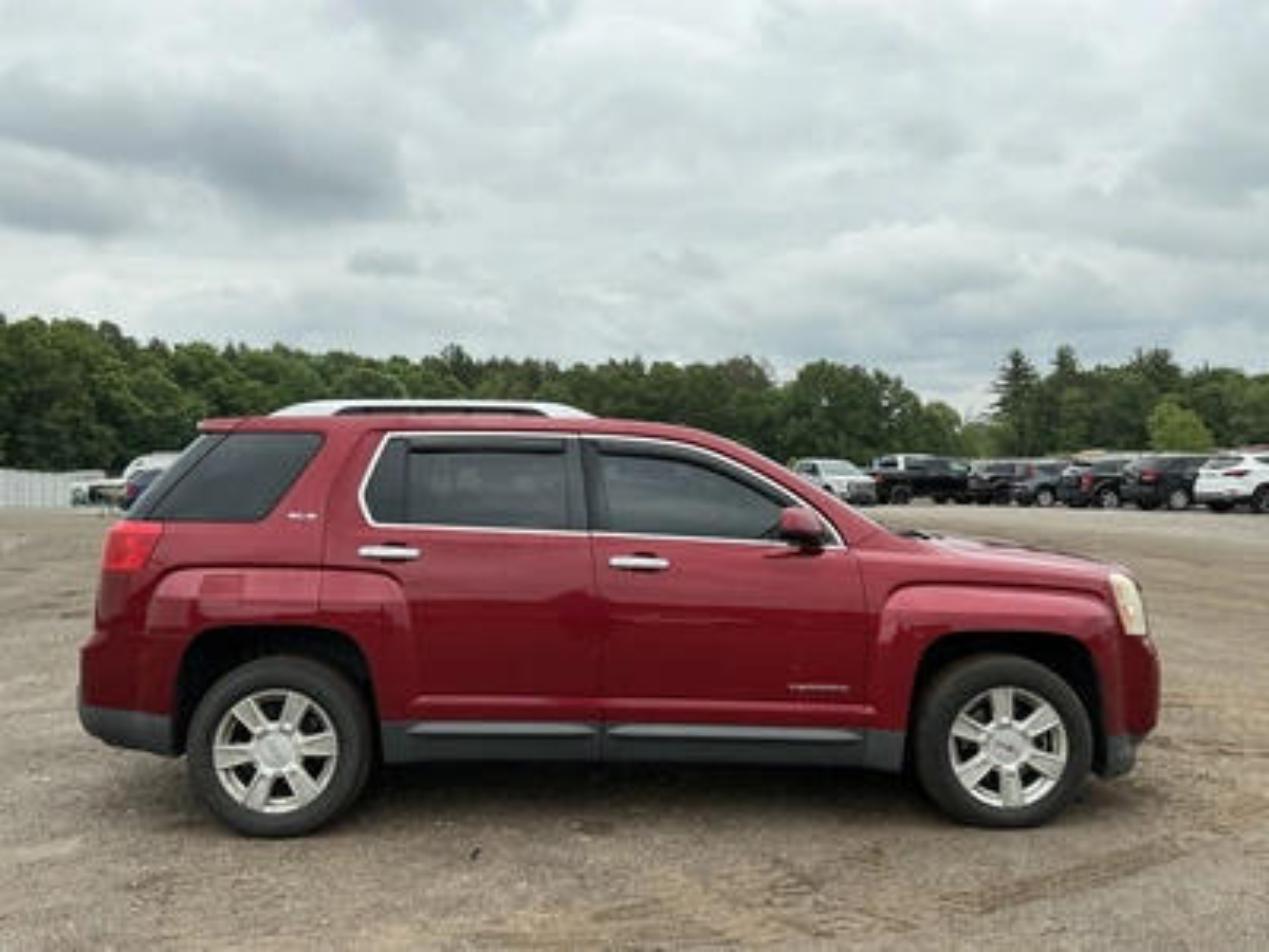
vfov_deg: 49.7
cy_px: 476
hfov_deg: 63.4
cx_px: 634
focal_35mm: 28
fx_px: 1026
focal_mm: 3
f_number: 1.8
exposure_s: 1/1675
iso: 25
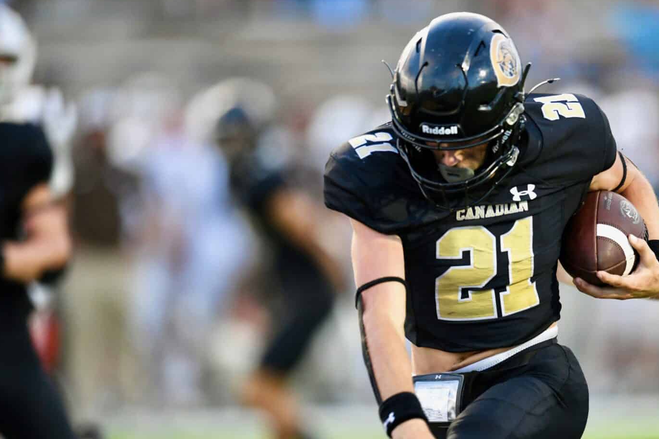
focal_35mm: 596
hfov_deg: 3.5
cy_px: 283
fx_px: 10909
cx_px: 449
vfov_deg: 2.3
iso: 2000
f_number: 2.8
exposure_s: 1/1000
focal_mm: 400
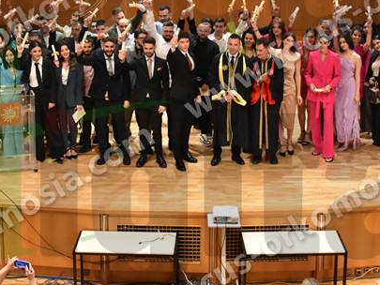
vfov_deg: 15.8
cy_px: 77
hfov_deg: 21.1
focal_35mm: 93
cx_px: 176
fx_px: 1021
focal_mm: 34
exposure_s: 1/100
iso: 11400
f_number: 5.6
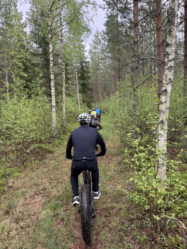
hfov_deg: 56.8
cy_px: 124
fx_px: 173
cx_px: 94
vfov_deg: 71.6
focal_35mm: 24
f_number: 1.78
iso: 80
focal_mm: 6.76
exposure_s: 1/165
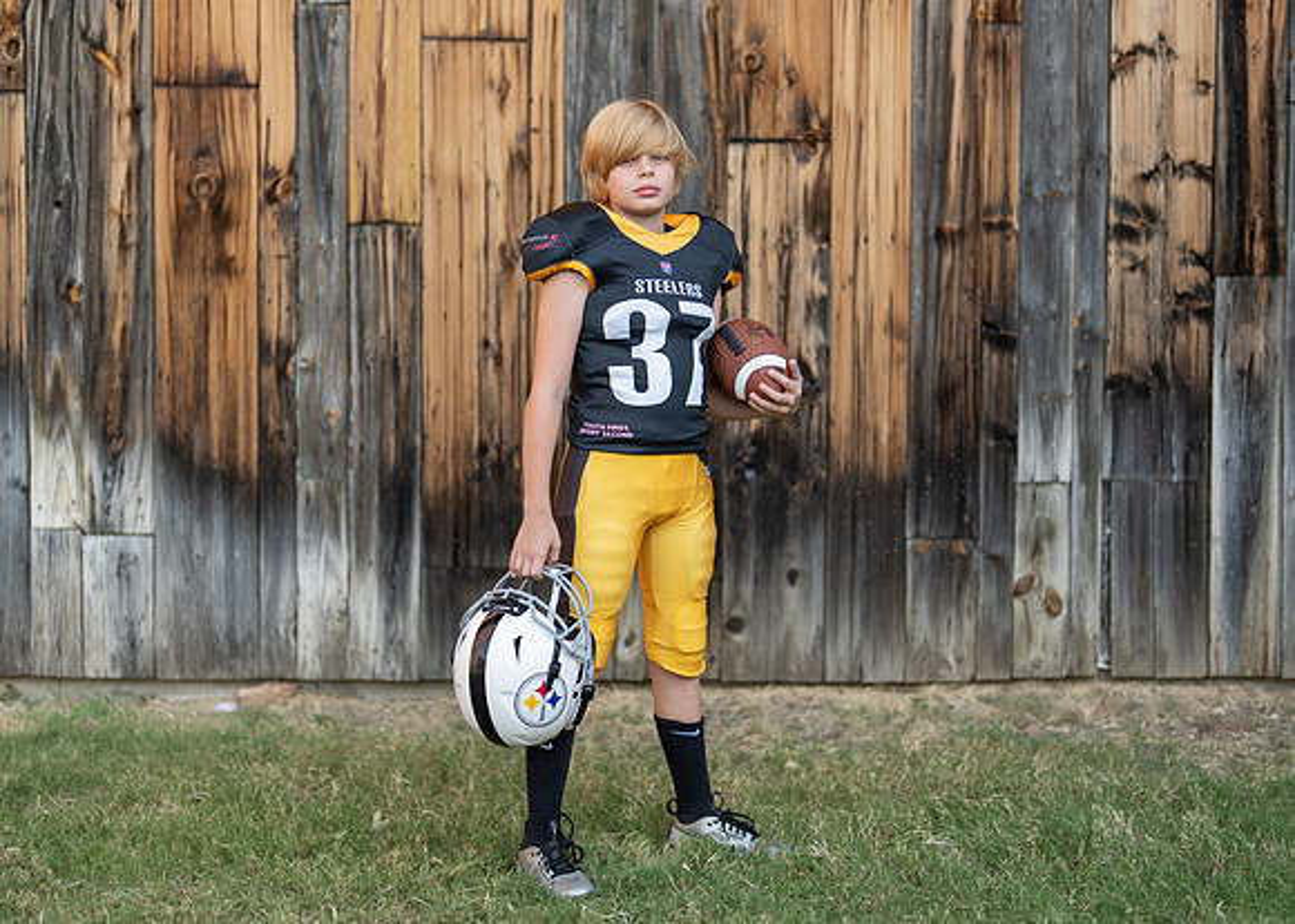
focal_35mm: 60
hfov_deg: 32.6
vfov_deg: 23.6
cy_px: 461
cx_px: 665
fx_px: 2213
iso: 100
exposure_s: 1/2000
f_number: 1.2
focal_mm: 50
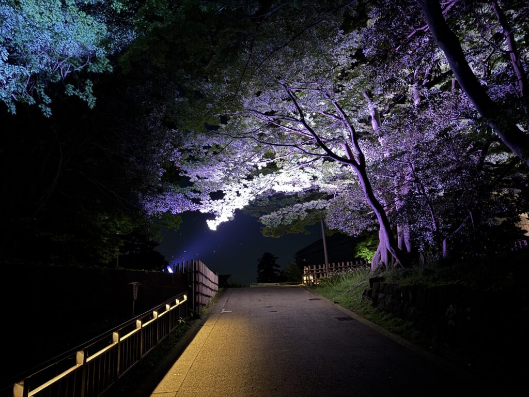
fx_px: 367
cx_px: 264
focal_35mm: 24
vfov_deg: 56.8
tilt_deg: +16.5
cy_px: 198
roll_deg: +4.7
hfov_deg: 71.6
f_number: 1.78
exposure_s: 1/5
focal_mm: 6.76
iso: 1000
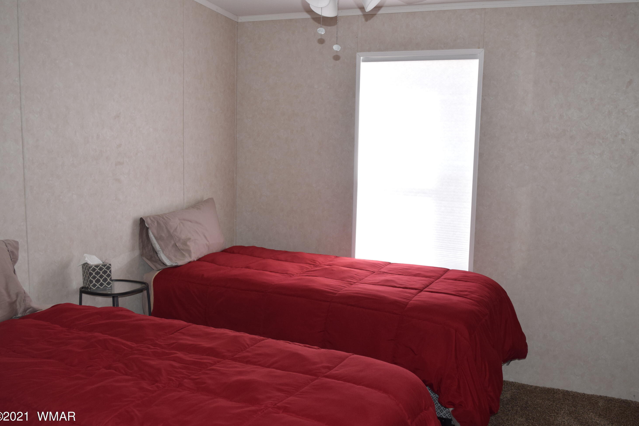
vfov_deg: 35.9
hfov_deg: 51.9
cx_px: 321
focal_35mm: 37
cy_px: 217
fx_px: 657
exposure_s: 1/125
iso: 720
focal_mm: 24
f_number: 5.6
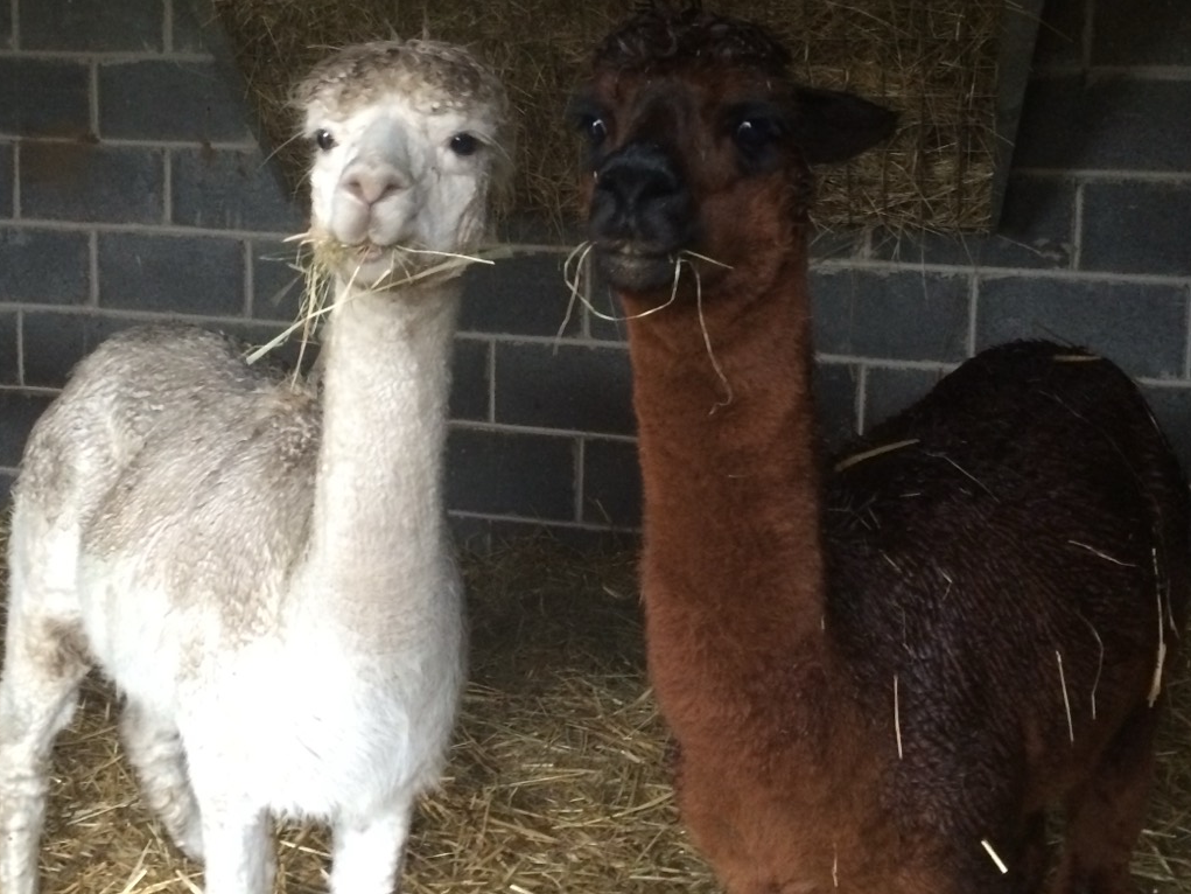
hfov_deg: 40.3
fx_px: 1617
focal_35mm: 47
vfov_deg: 30.3
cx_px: 496
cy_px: 212
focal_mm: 4.12
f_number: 2.2
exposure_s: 1/20
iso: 320
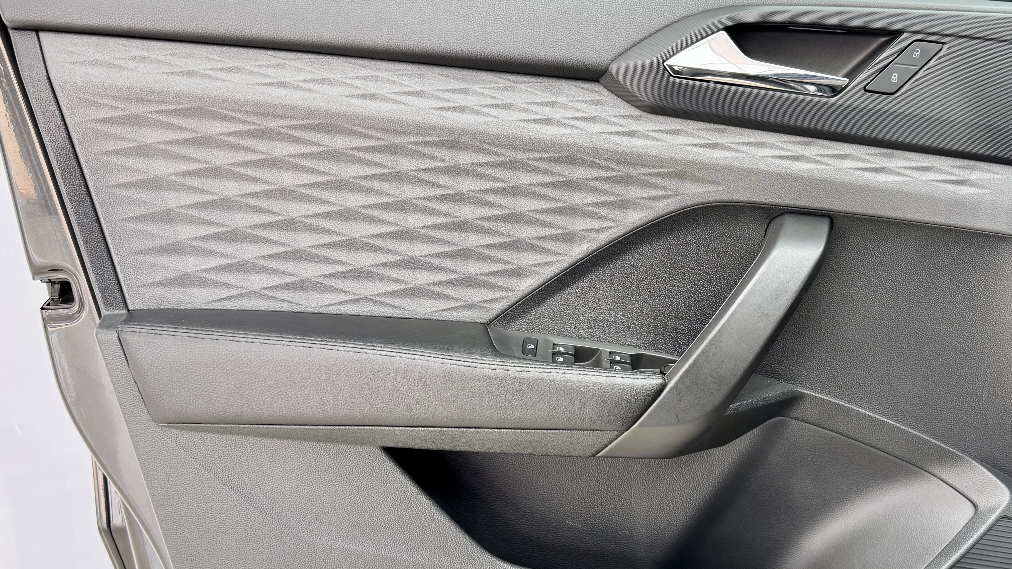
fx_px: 993
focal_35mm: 37
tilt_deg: -16.7
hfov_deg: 53.6
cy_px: 330
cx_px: 616
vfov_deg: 31.9
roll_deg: +1.1
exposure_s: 1/100
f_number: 1.78
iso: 80
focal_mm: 6.76
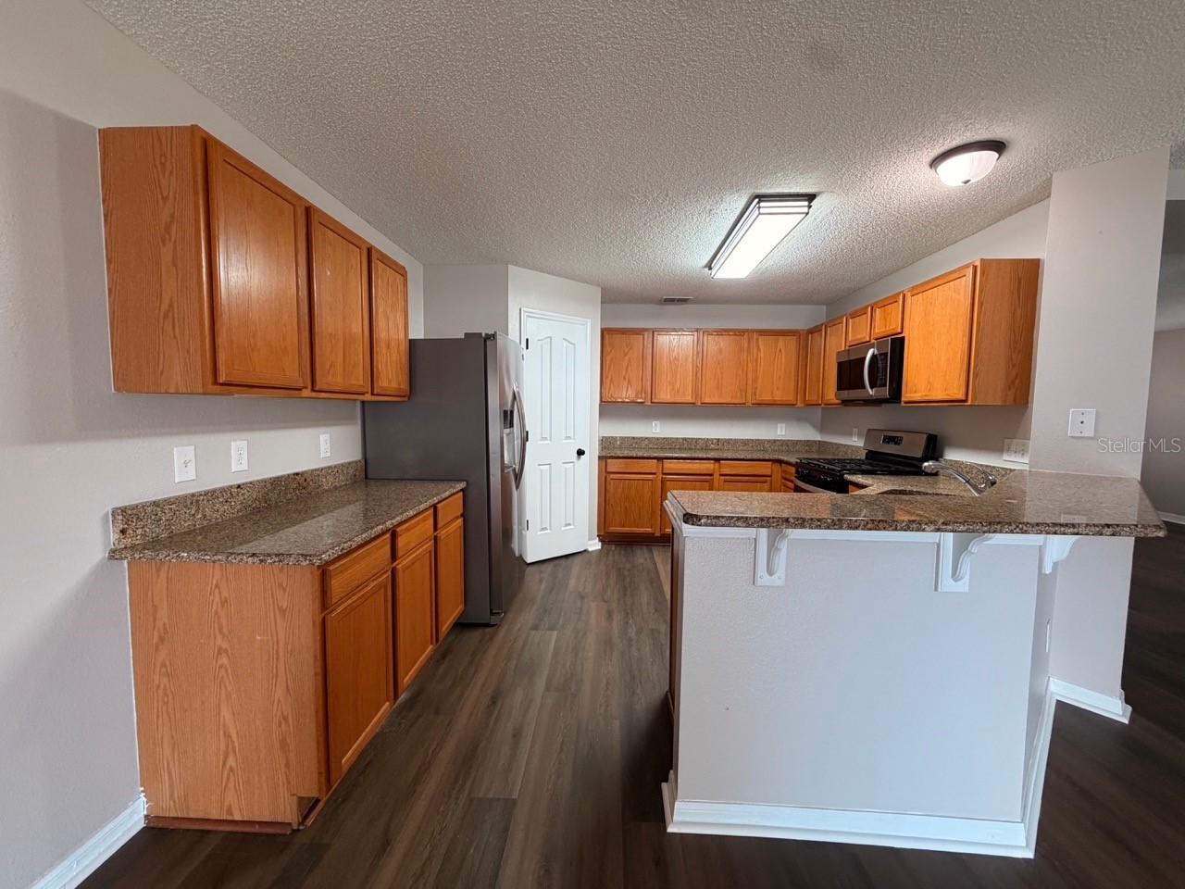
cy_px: 444
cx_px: 592
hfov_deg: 102.1
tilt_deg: -4.6
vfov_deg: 85.7
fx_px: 479
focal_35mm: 14
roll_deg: -0.5
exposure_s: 1/60
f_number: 2.2
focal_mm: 2.22
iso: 250
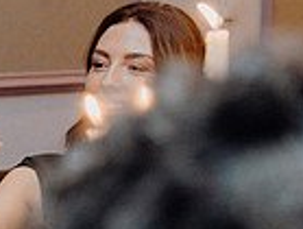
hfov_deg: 10.1
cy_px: 258
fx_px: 1580
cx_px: -310
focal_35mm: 180
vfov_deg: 8.2
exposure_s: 1/160
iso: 2500
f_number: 3.5
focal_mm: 45
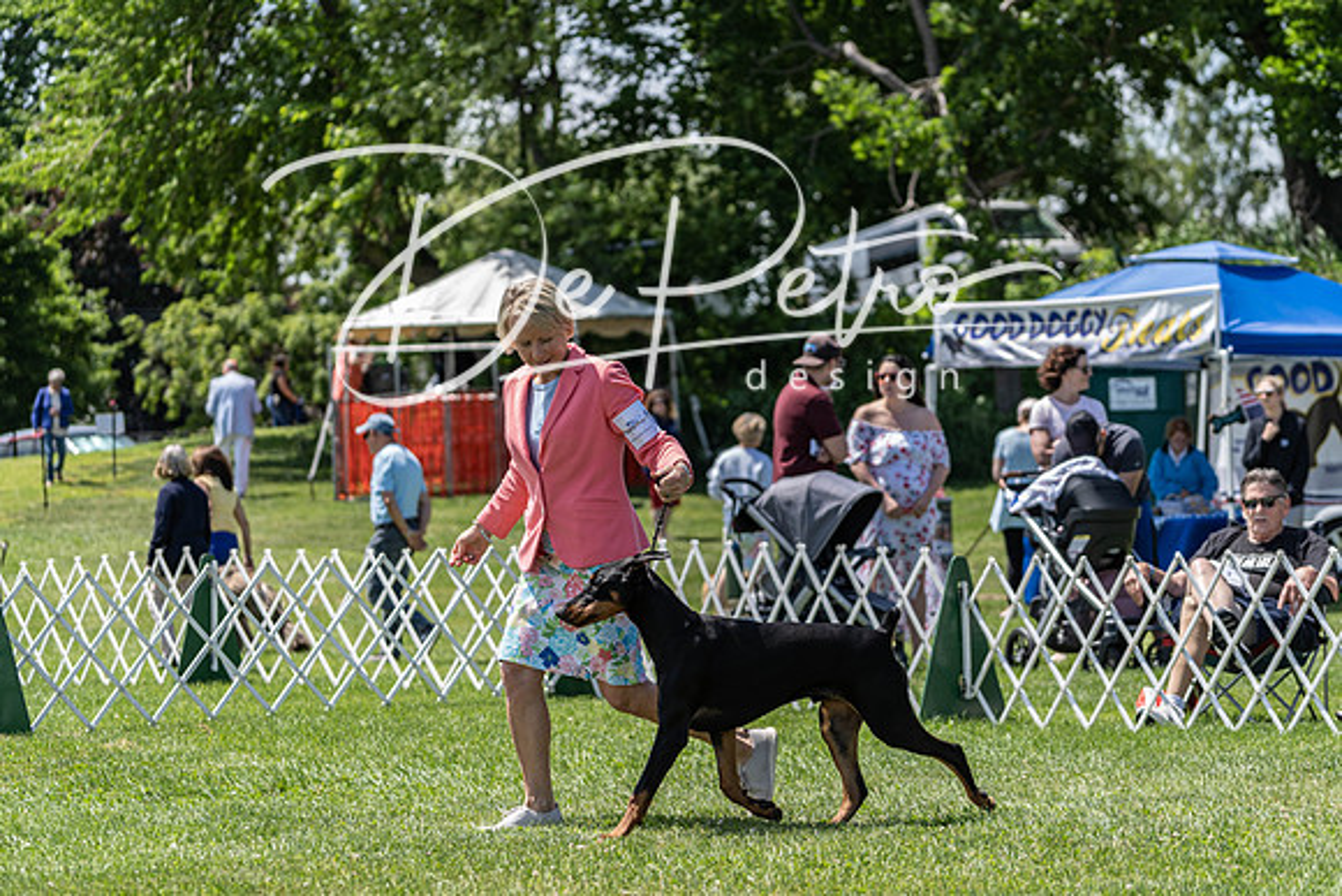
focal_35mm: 111
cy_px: 448
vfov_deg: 12.3
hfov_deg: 18.4
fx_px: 4139
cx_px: 671
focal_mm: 111
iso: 320
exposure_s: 1/1250
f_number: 4
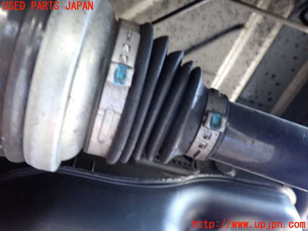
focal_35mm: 30
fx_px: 267
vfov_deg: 46.8
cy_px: 116
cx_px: 154
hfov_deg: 60.0
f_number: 2.3
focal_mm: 5.4
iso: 800
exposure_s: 1/20
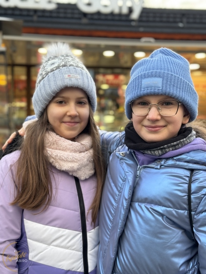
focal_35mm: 48
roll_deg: +0.3
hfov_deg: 30.3
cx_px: 103
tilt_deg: +3.1
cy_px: 137
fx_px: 381
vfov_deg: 39.7
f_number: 1.78
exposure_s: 1/144
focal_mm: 6.86
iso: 80
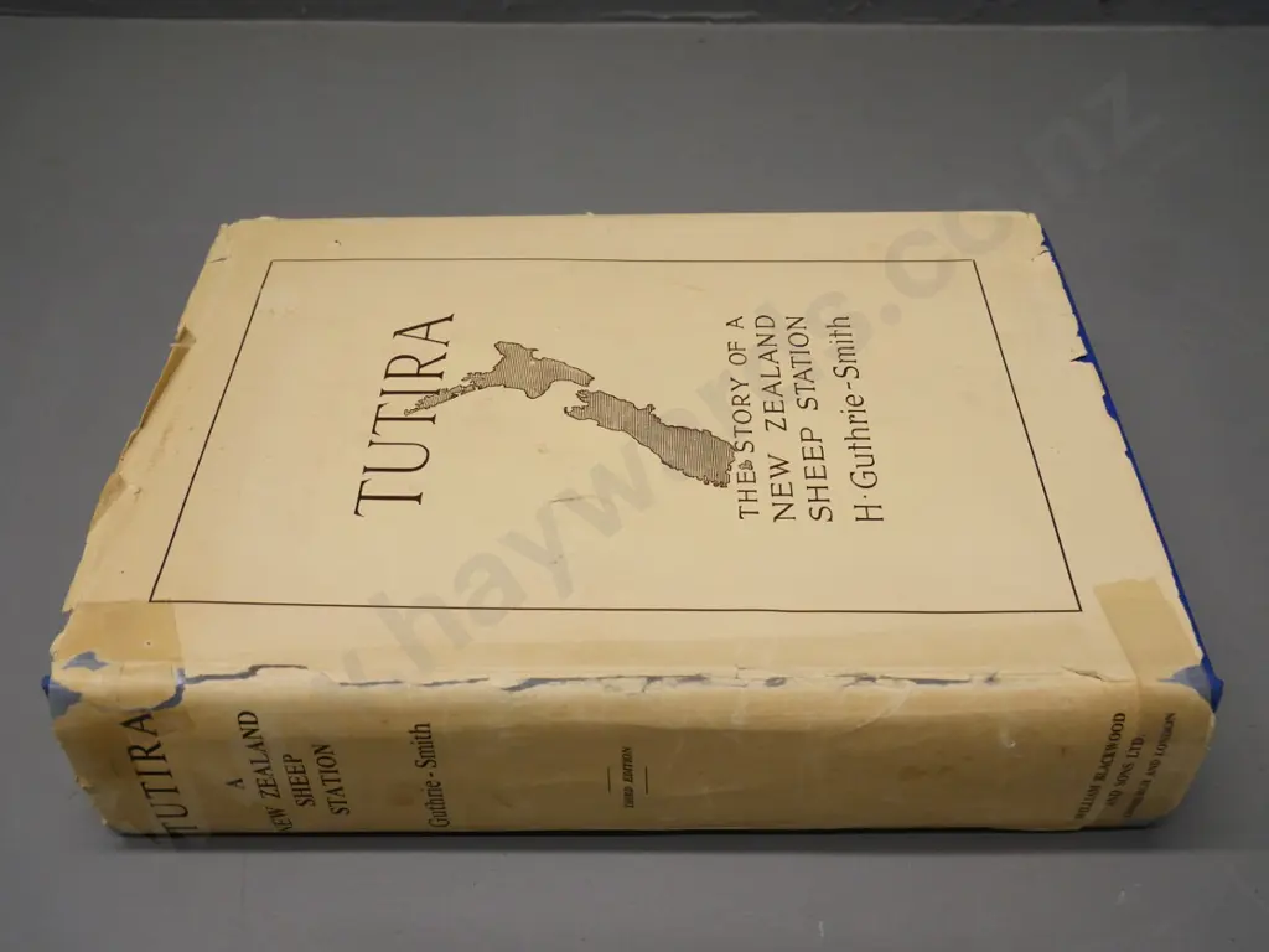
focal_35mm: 36
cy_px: 476
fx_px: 1320
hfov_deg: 51.4
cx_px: 634
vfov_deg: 39.7
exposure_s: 1/125
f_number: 7.1
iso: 1600
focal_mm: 18
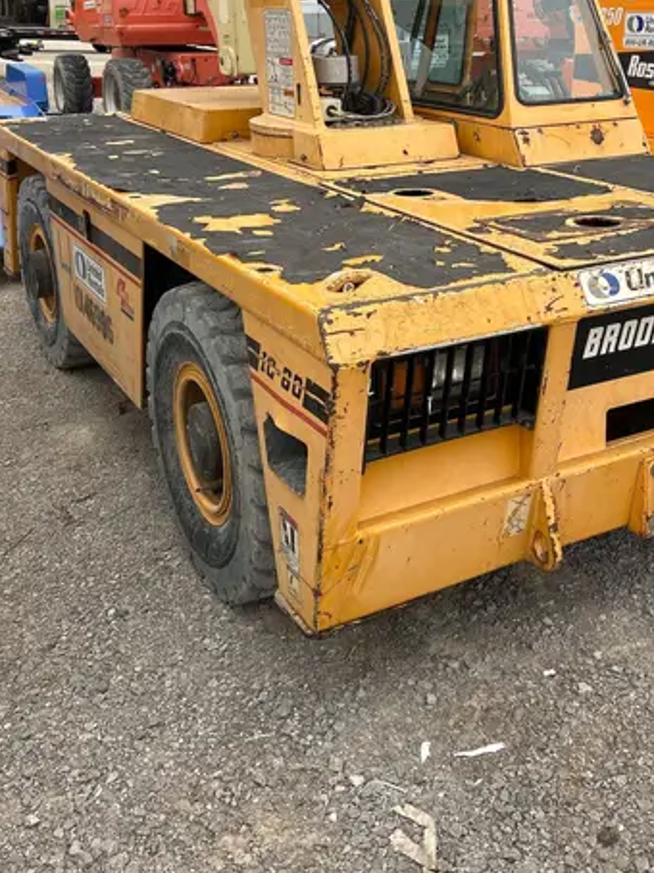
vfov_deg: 43.4
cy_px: 220
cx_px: 433
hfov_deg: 34.0
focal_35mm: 42
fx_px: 1059
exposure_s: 1/402
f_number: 1.5
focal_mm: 5.7
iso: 50
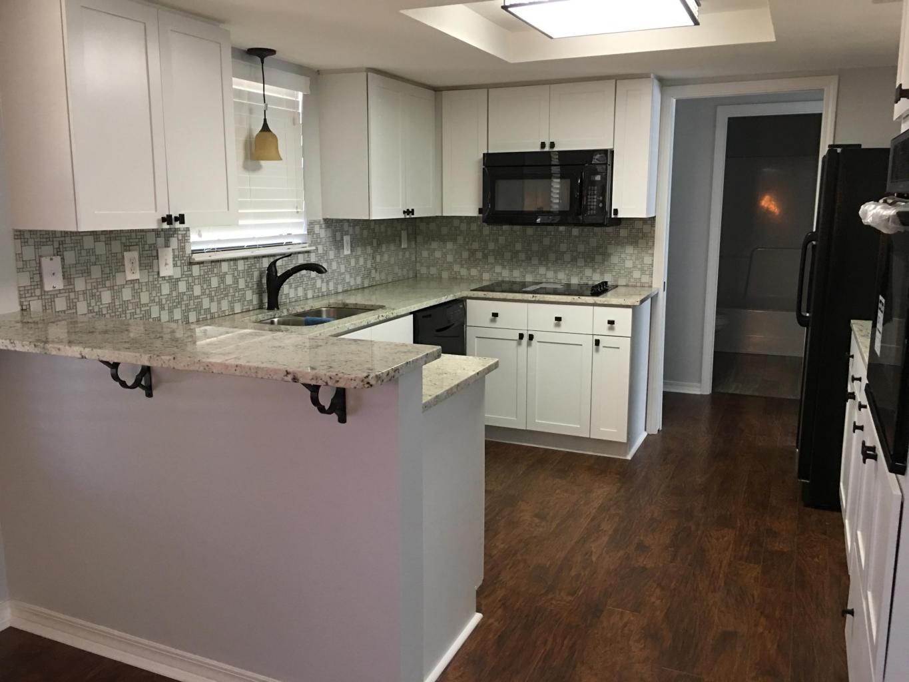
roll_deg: -0.1
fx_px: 762
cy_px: 341
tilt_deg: -8.2
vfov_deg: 48.2
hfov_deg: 61.7
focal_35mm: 29
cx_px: 454
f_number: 2.2
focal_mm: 4.15
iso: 80
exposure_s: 1/15
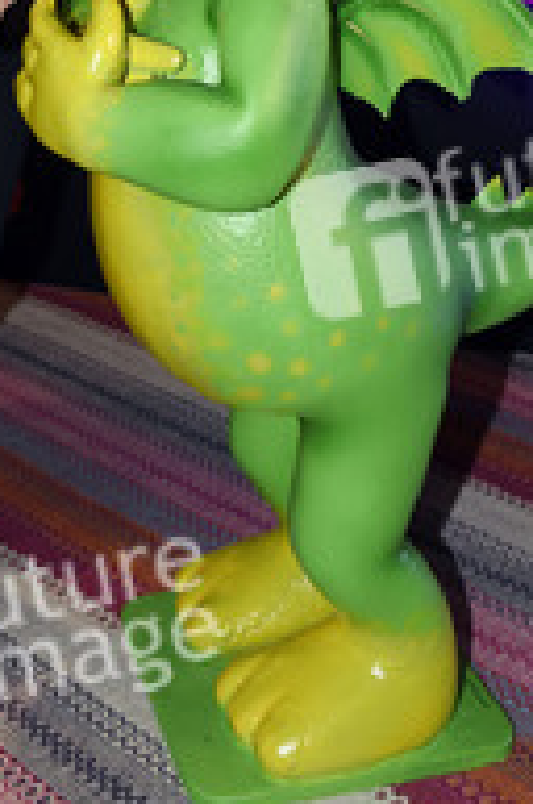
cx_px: 125
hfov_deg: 23.0
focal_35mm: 58
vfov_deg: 32.0
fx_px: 1293
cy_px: 12
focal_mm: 28
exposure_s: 1/125
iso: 1600
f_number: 6.3
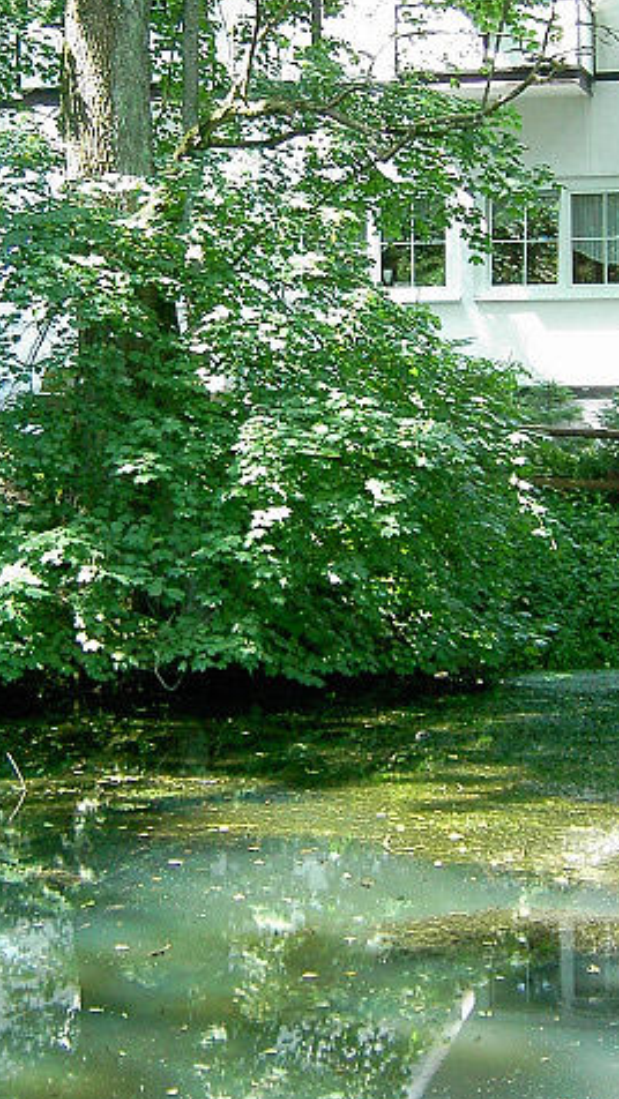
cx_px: 210
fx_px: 2391
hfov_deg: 14.7
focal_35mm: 82
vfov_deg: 25.8
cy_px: 411
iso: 100
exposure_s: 1/60
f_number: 3.5
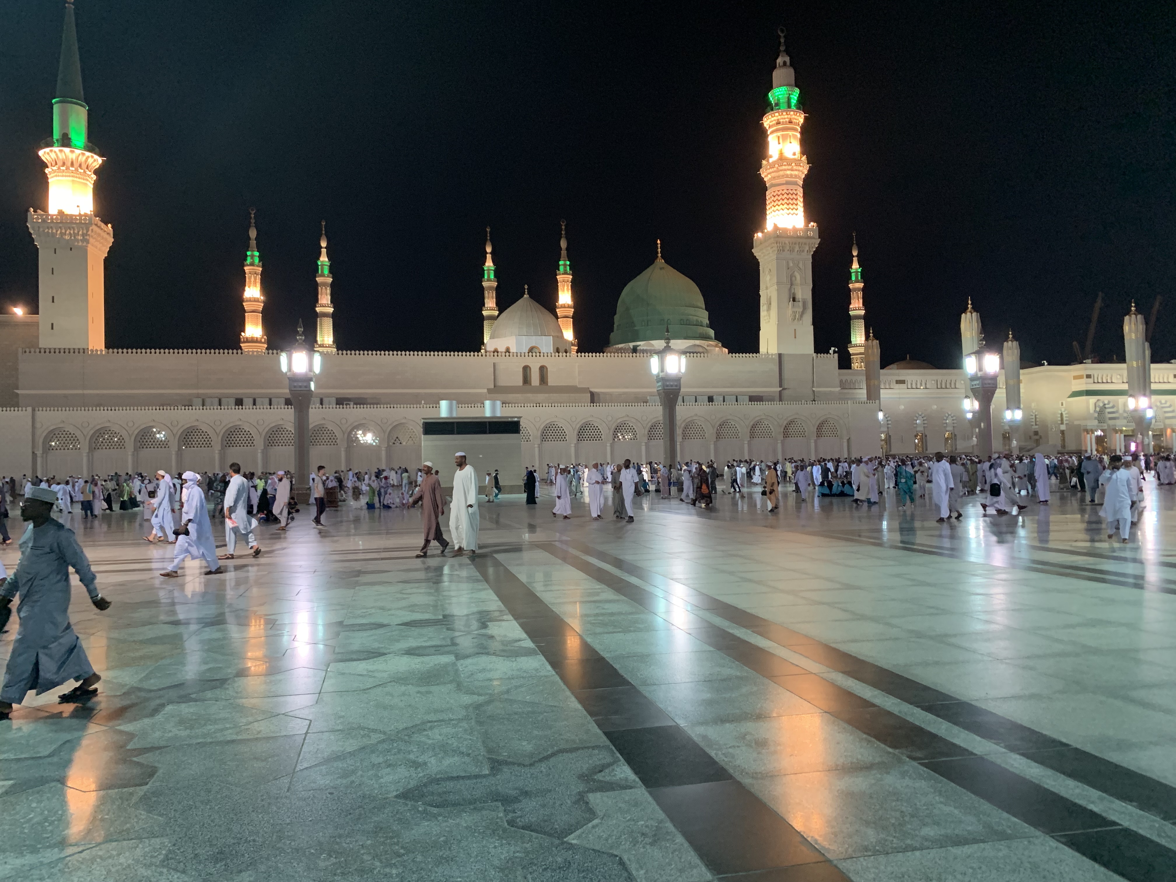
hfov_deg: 67.3
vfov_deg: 53.1
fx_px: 883
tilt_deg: +1.6
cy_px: 441
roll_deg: +2.1
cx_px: 588
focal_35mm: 26
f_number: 1.8
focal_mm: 4.25
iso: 200
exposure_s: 1/60
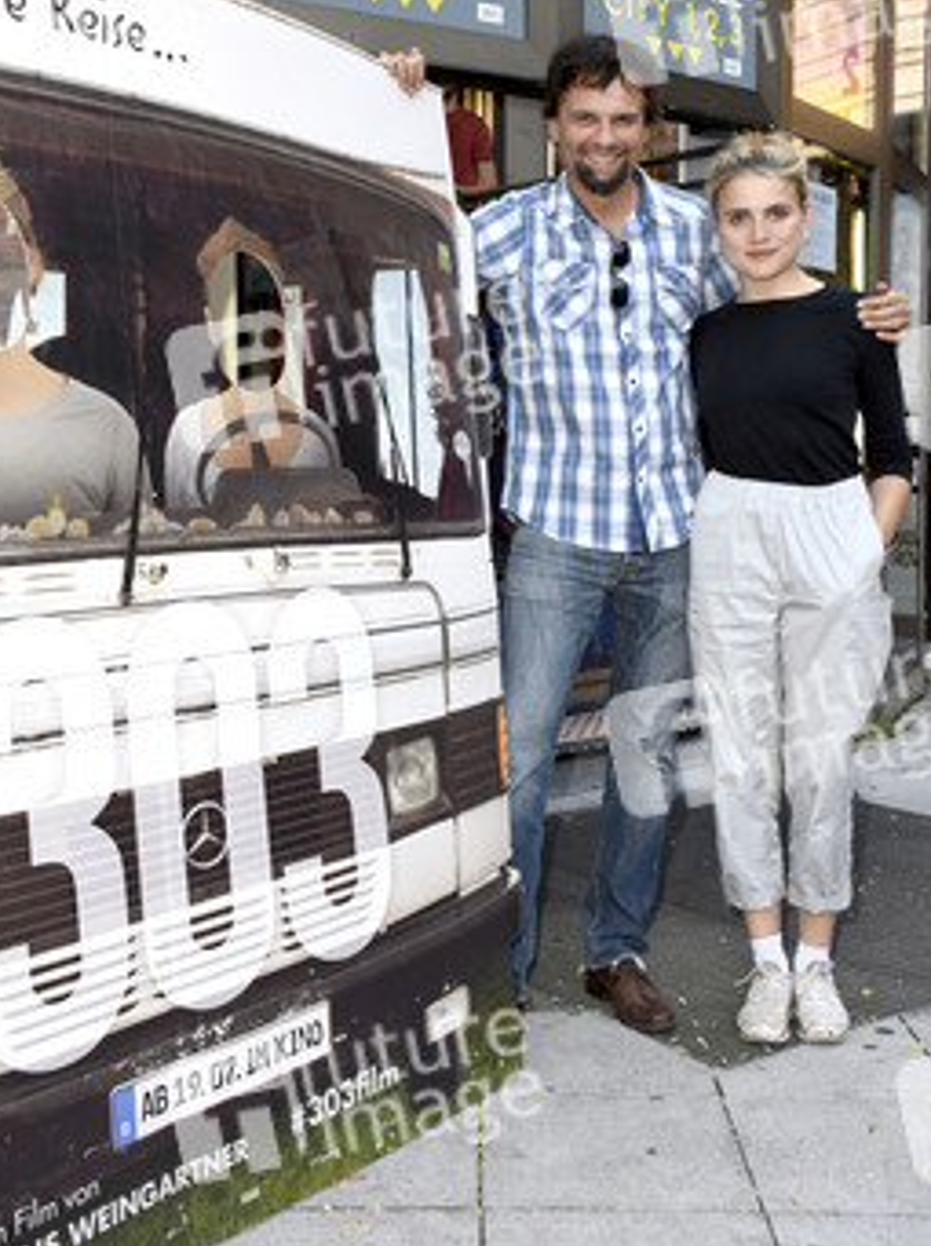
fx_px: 1581
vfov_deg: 42.9
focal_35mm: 44
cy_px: 548
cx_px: 460
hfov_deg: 32.8
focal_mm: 26
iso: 1000
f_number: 6.3
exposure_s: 1/160
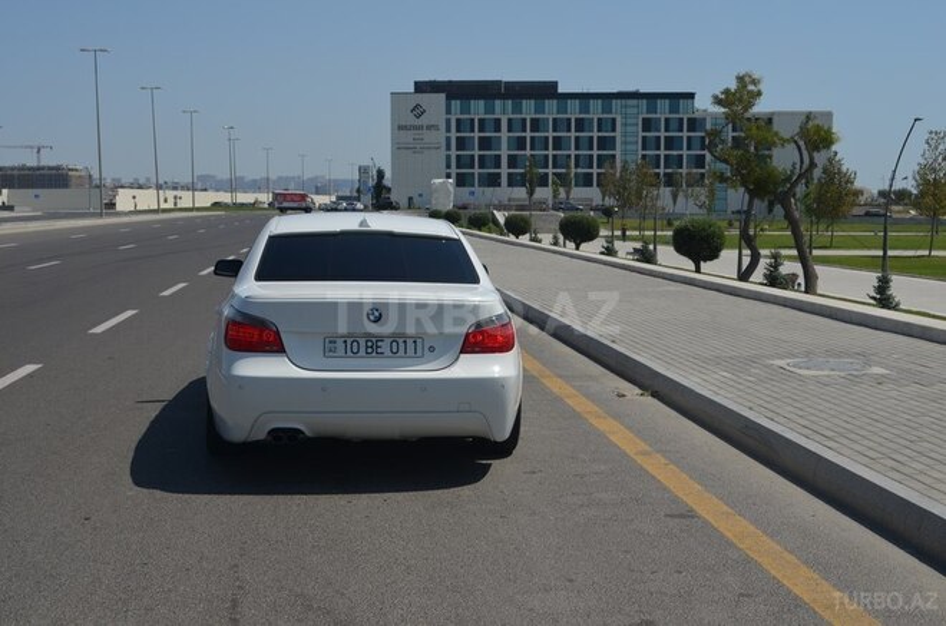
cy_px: 313
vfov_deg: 27.9
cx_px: 473
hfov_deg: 41.2
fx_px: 1259
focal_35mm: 48
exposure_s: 1/320
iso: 100
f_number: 9
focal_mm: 32
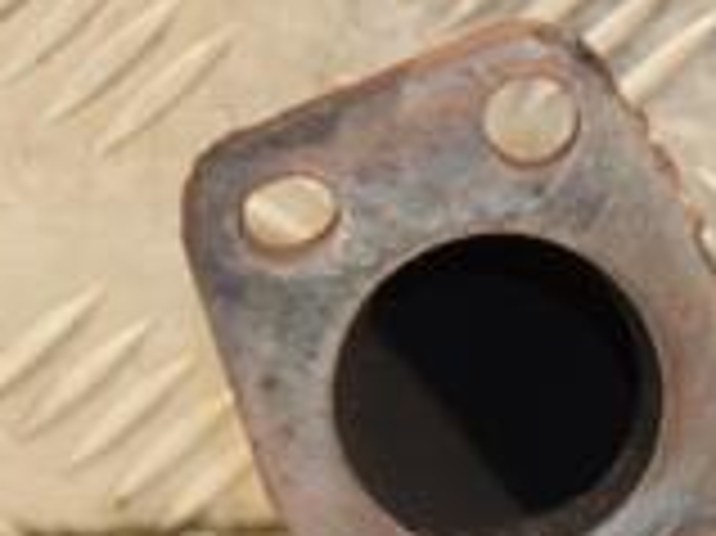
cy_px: 599
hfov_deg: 5.8
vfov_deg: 4.4
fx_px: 6986
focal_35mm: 338
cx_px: 955
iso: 800
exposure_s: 1/200
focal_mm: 62
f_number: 5.3
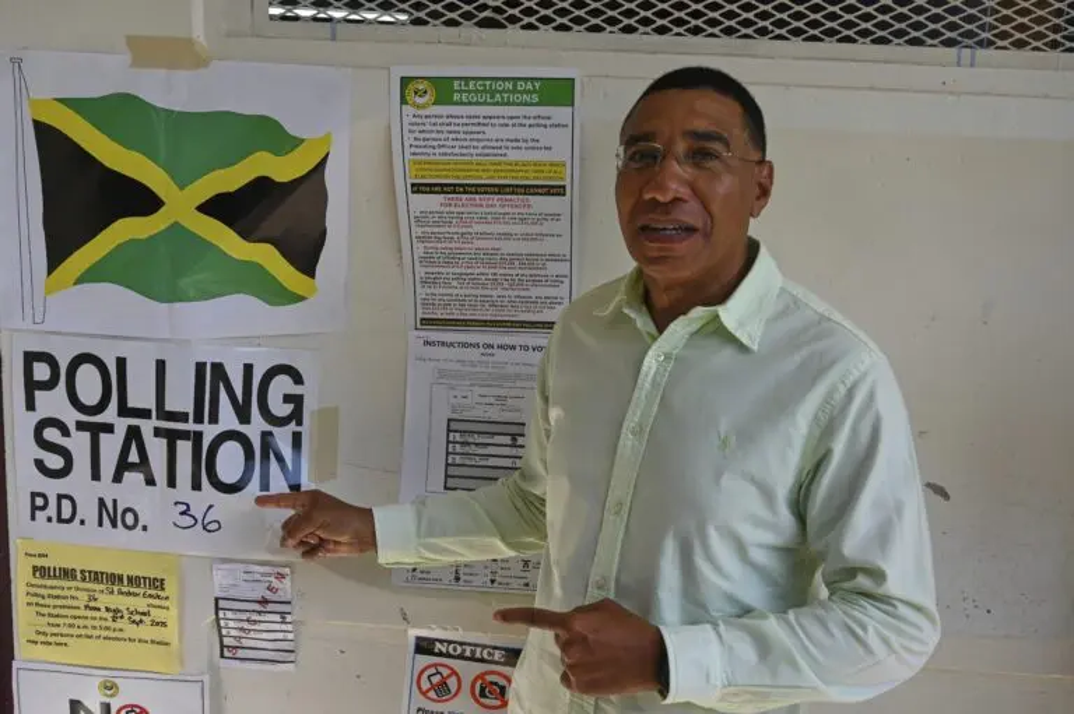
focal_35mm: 32
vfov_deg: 41.7
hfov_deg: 59.5
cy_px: 357
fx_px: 939
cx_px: 537
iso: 160
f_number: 7.1
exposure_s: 1/160
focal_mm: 31.5
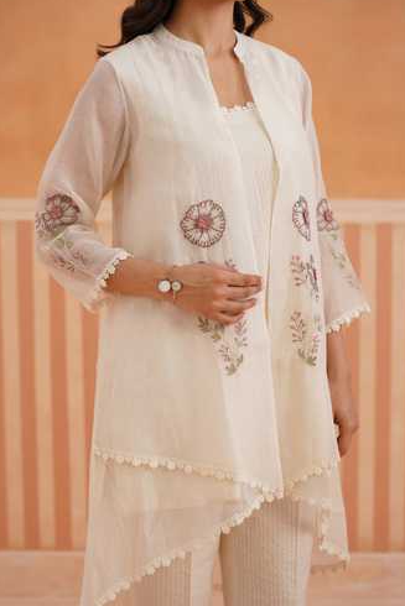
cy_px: 288
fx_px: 1265
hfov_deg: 18.2
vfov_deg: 27.0
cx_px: 192
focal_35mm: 75
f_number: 4
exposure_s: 1/125
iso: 320
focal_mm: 70
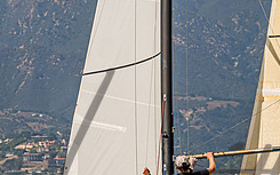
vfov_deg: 2.8
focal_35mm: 460
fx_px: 3509
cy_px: 234
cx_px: 83
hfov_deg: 4.6
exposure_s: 1/2500
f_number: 8
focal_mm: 160
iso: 500
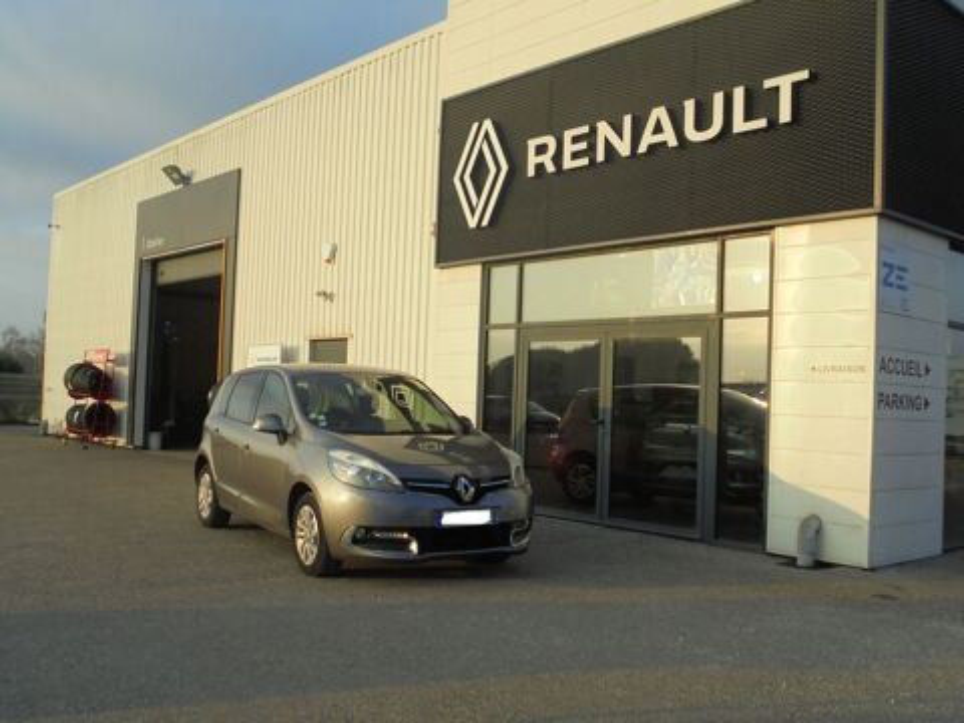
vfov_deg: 41.8
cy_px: 362
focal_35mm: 34
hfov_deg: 54.0
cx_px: 482
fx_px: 947
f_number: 4
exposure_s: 1/400
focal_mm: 6.1
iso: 100
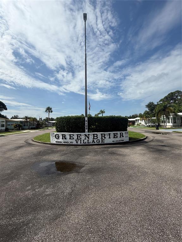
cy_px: 121
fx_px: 98
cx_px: 91
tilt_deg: +2.8
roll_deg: +0.5
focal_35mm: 14
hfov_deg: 85.7
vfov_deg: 102.1
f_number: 2.2
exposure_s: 1/3891
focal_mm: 2.22
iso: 50
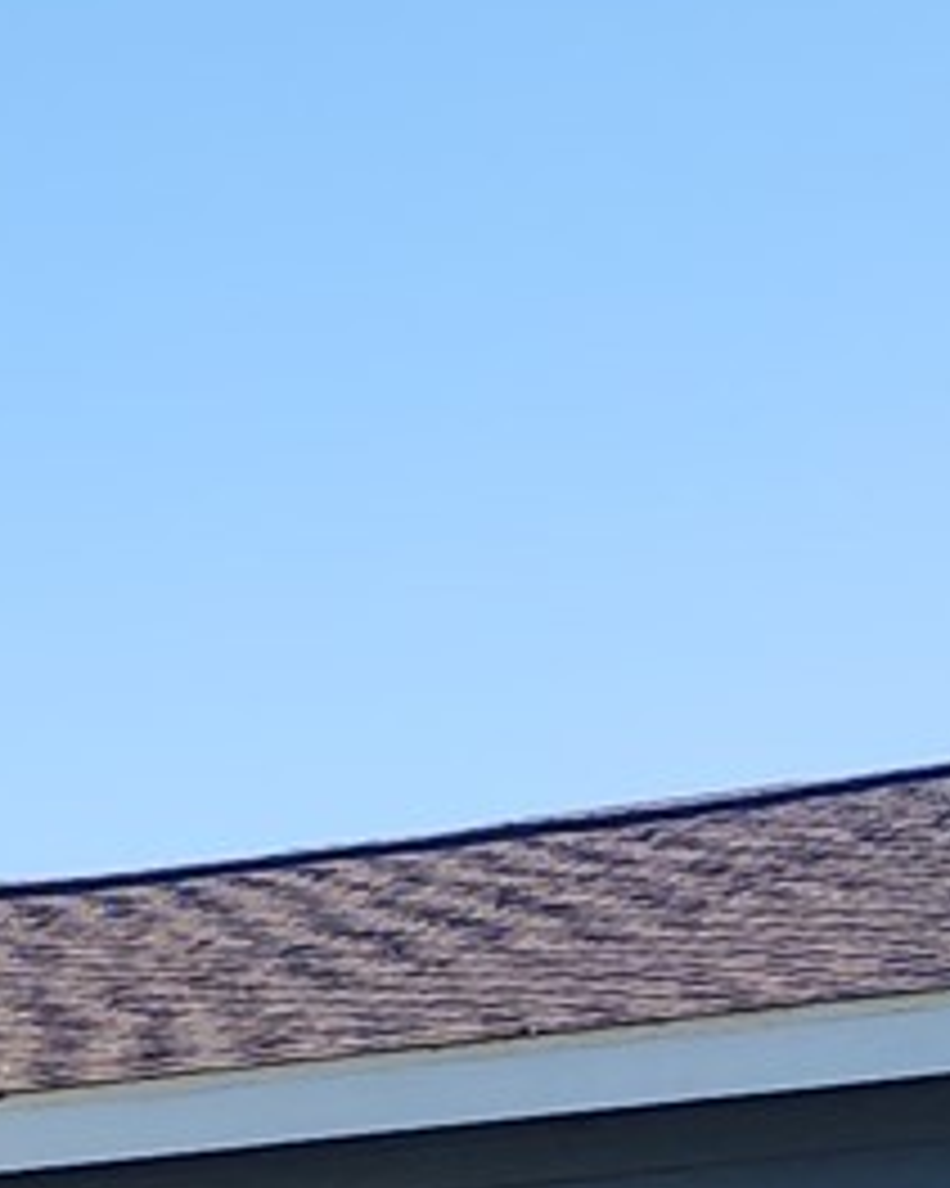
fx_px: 6119
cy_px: 2025
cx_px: 45
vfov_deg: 10.5
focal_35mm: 174
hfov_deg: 8.8
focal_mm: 6.4
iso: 12
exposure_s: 1/512
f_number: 1.8
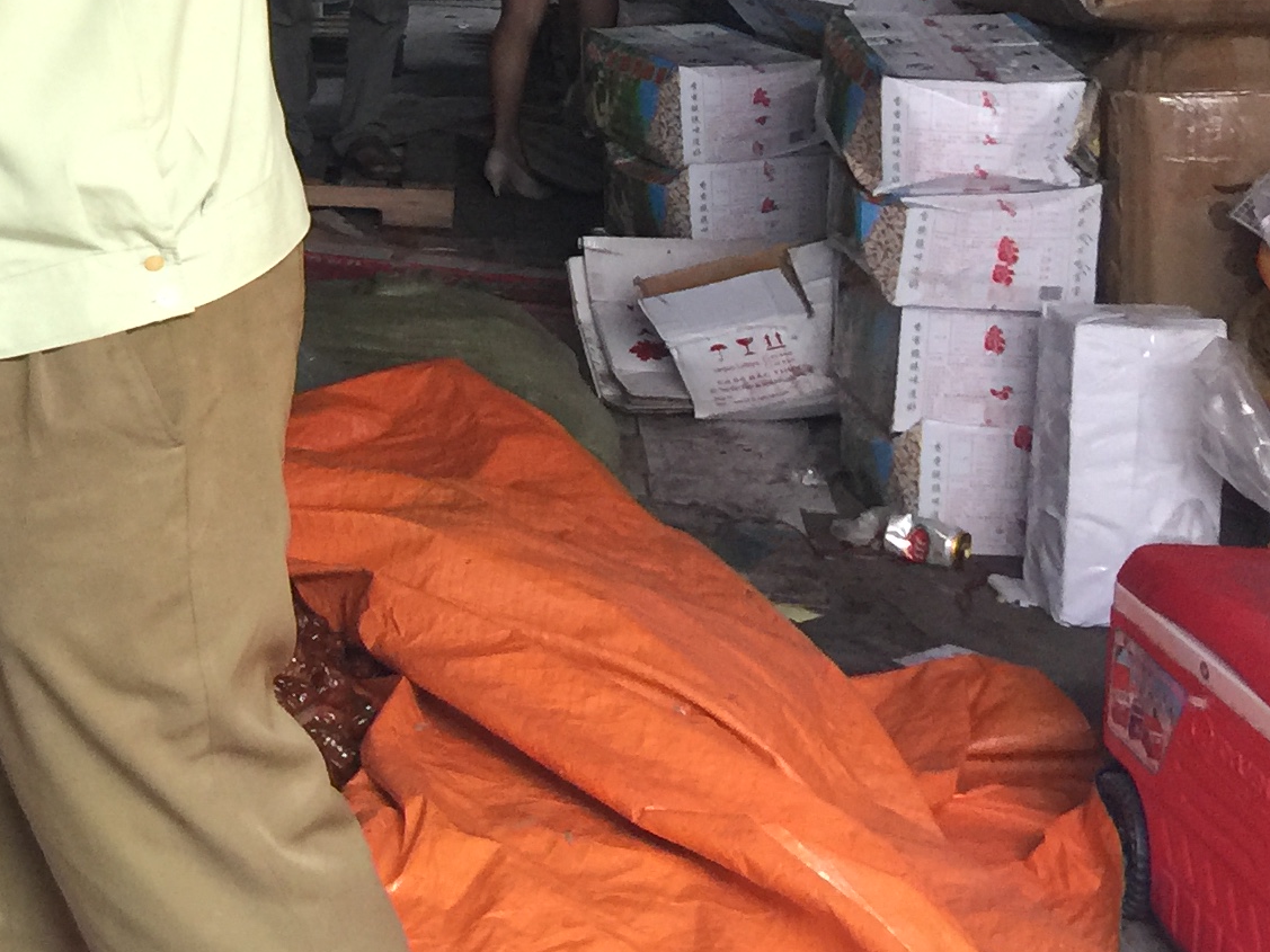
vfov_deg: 17.3
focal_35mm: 84
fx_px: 3081
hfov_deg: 20.7
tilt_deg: -7.7
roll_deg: -1.0
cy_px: 66
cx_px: -478
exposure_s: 1/33
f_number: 2.2
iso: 64
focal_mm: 4.15
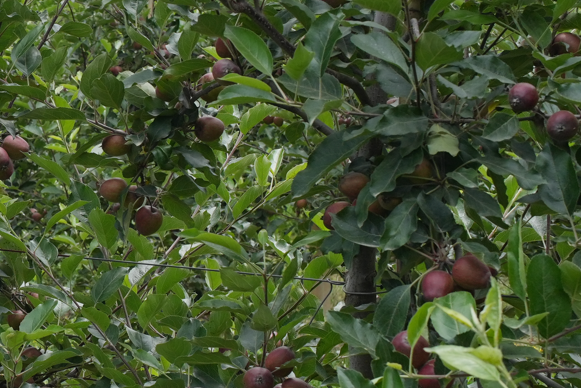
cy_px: 178
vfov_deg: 11.7
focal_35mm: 117
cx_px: -118
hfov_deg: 16.7
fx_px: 1888
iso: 320
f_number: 8
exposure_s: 1/250
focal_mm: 35
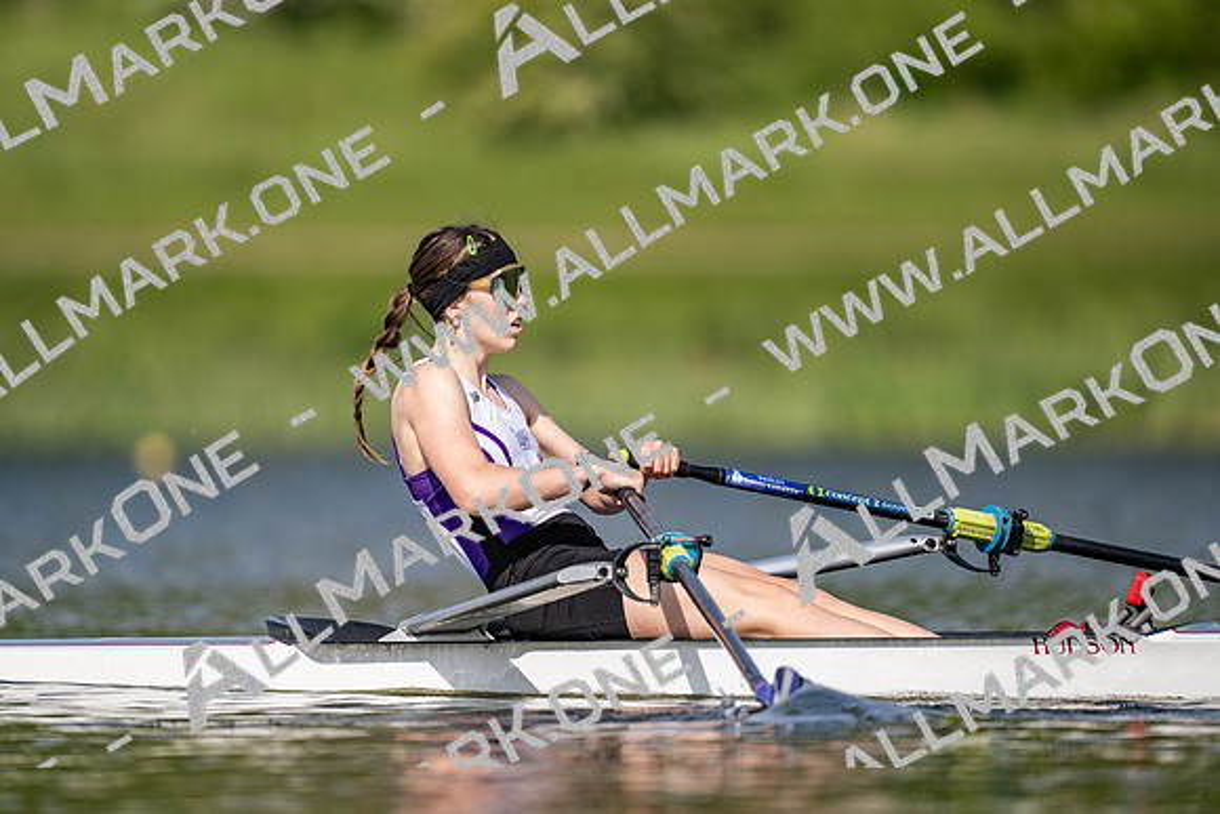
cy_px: 407
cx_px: 610
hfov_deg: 3.4
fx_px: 20337
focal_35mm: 600
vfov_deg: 2.3
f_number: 4
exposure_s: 1/2500
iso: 220
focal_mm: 600
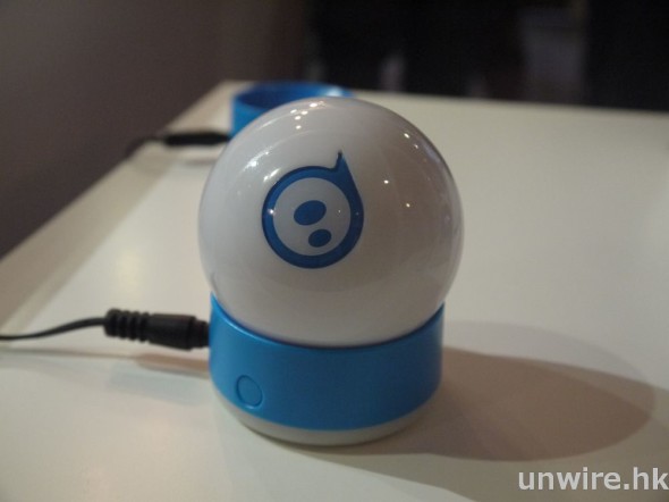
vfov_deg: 32.9
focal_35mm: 44
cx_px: 334
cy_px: 251
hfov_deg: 43.0
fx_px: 850
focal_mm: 22
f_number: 4.4
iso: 800
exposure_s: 1/40
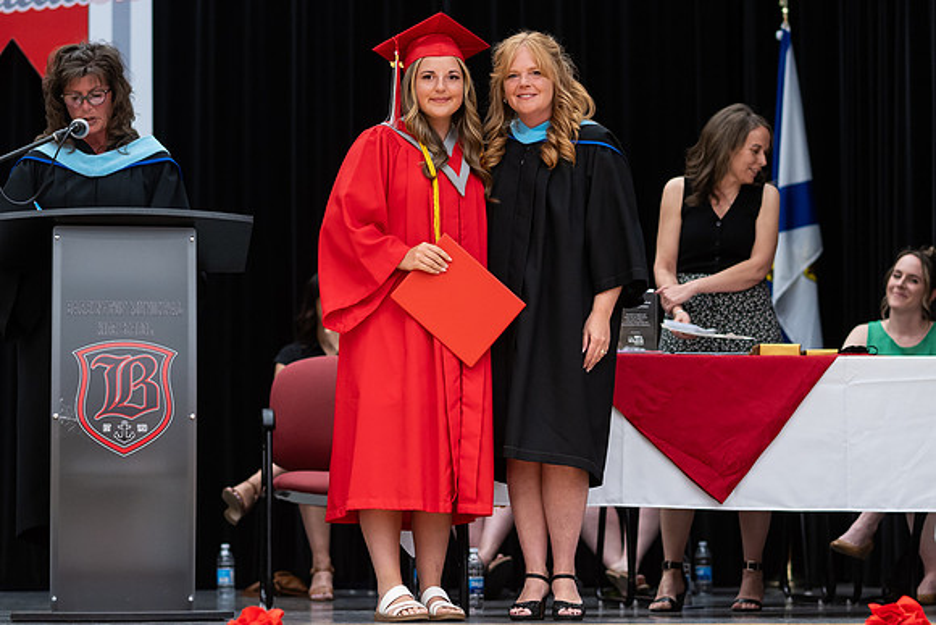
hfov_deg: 16.8
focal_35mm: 122
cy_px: 262
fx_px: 3167
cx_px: 468
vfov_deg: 11.3
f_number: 2.8
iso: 1000
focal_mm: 85
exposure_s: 1/200
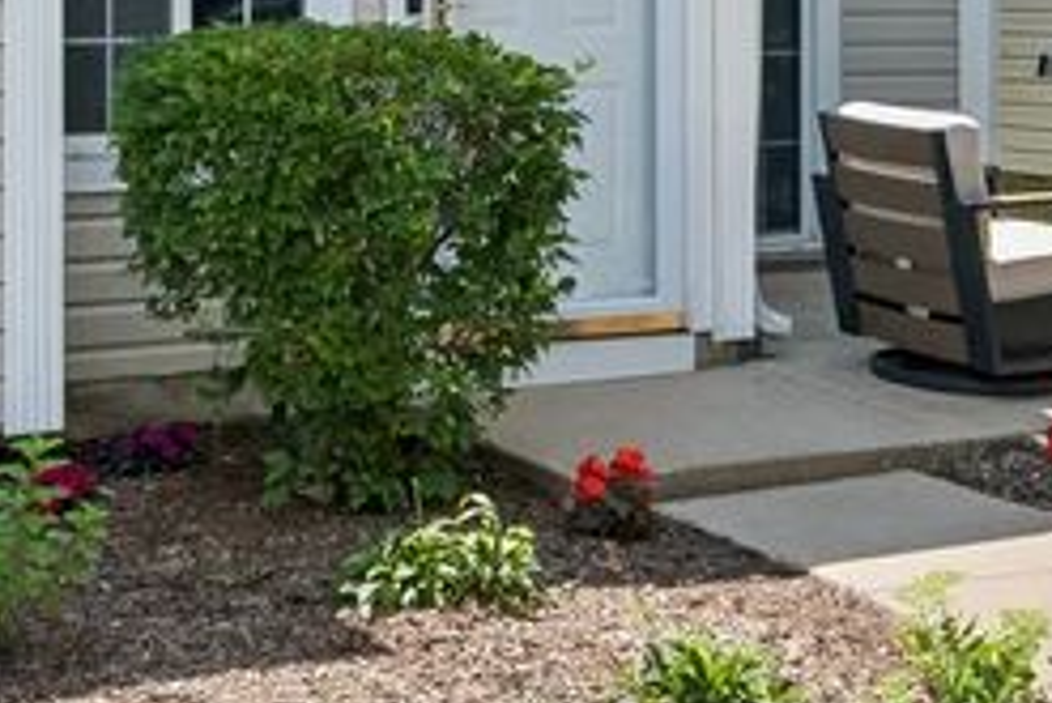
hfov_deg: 23.4
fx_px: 2544
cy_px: -83
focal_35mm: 87
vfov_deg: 15.3
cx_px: 537
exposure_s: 1/640
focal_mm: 14
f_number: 8
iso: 250
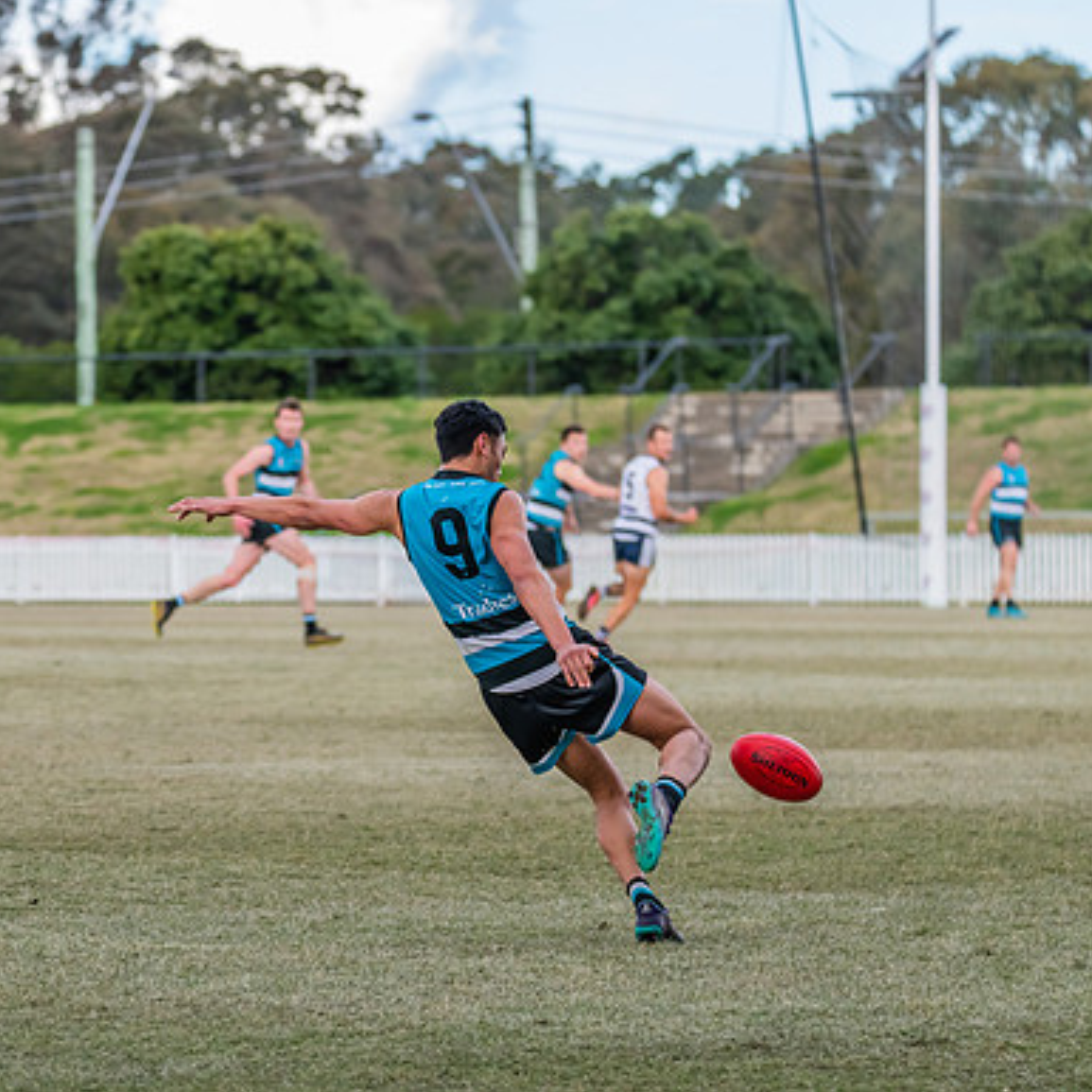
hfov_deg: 6.8
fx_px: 9172
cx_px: 428
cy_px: 546
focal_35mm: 257
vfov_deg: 6.8
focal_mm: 200
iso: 1250
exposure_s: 1/2000
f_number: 5.3
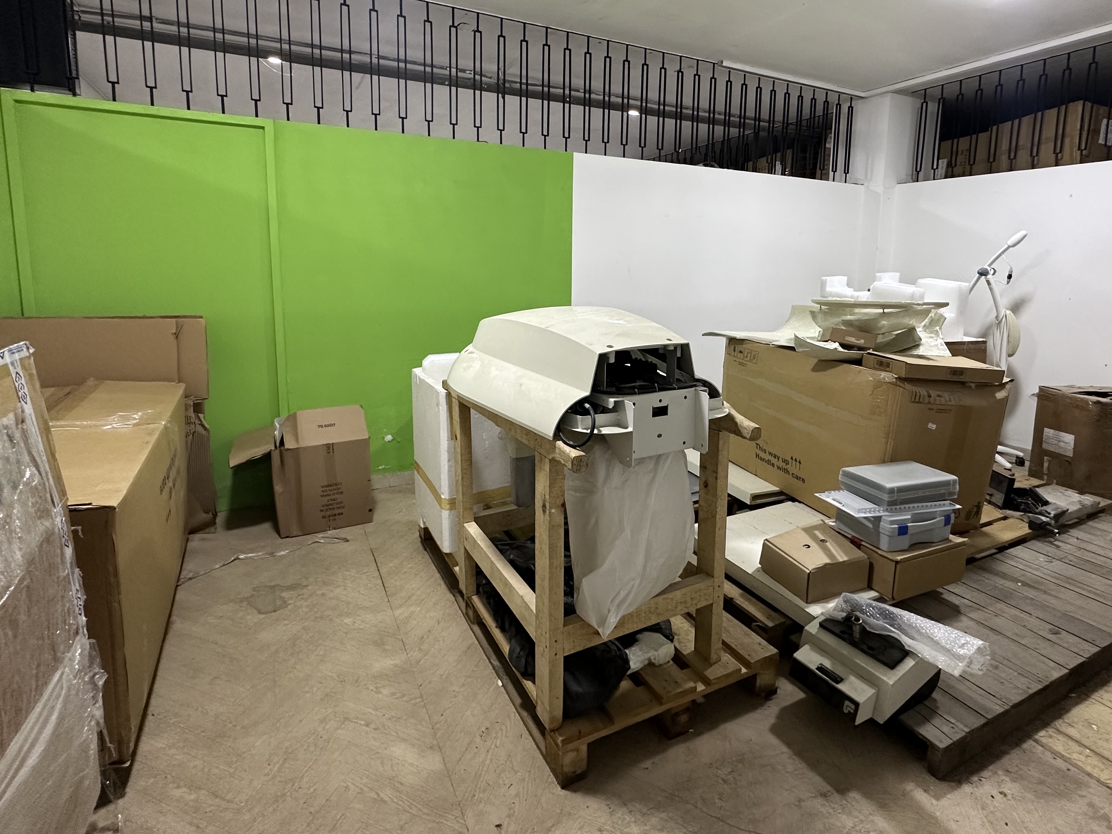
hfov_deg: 84.6
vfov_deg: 68.2
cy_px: 344
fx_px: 610
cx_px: 591
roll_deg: -1.3
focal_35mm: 19
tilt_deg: -8.2
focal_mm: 2.22
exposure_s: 1/60
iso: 250
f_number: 2.2
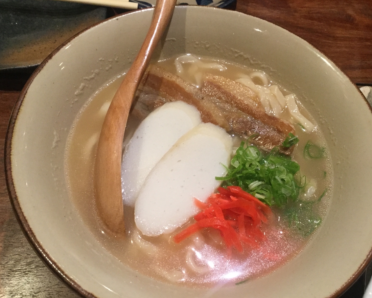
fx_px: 363
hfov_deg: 54.2
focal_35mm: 33
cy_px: 149
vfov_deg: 44.5
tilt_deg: -59.7
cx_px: 199
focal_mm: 3.3
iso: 125
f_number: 2.4
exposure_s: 1/30
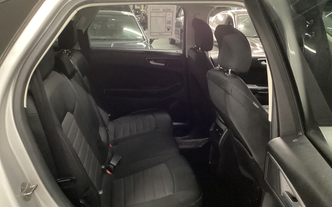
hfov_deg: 58.1
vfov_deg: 38.2
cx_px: 166
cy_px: 118
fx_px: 299
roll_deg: +0.1
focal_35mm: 33
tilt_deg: -22.1
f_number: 2.4
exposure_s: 1/17
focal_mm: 3.3
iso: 800
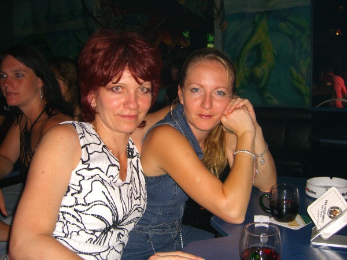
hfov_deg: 49.0
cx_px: 174
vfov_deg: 37.7
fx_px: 381
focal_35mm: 38
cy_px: 130
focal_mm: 7.9
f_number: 2.8
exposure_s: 1/60
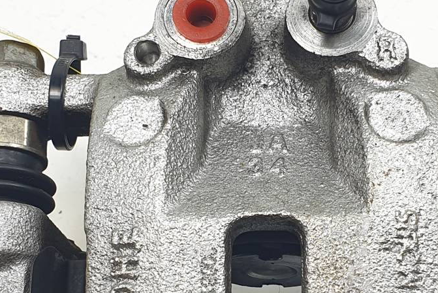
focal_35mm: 58
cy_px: 243
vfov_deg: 23.0
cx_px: 269
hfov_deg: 34.3
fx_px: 706
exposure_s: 1/182
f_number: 2.4
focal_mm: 4.3
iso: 50
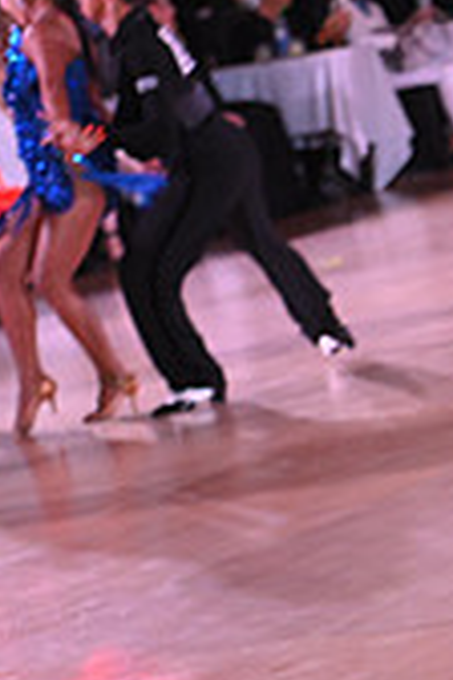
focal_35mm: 277
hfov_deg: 4.8
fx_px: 5228
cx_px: 1104
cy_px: 192
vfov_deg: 7.4
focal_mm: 80
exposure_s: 1/200
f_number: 4.5
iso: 1600
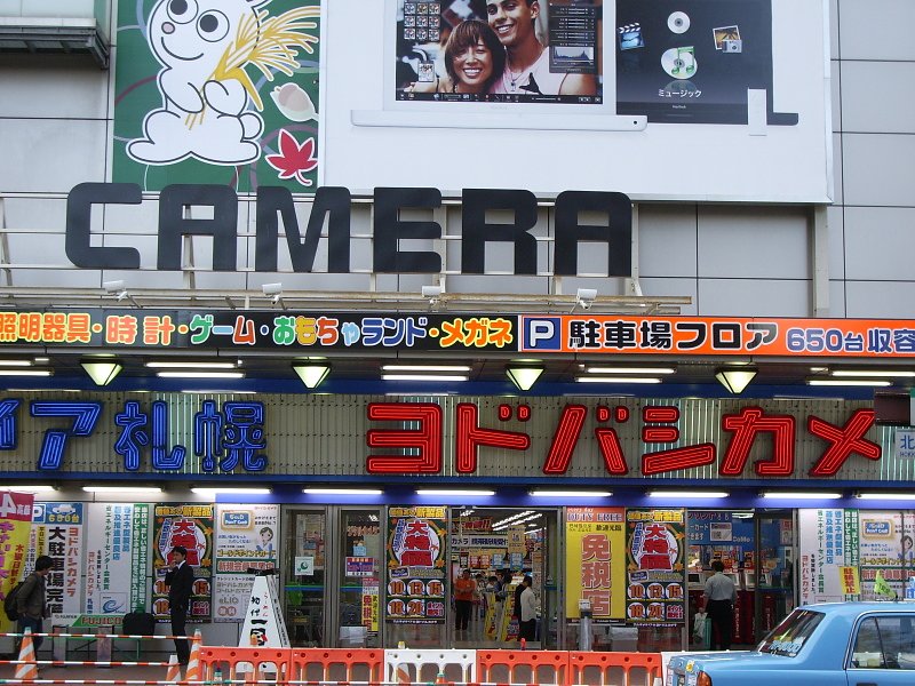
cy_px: 343
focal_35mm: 62
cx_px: 458
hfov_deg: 31.2
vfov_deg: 23.7
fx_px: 1639
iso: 80
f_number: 3.5
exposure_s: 1/100
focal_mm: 10.2
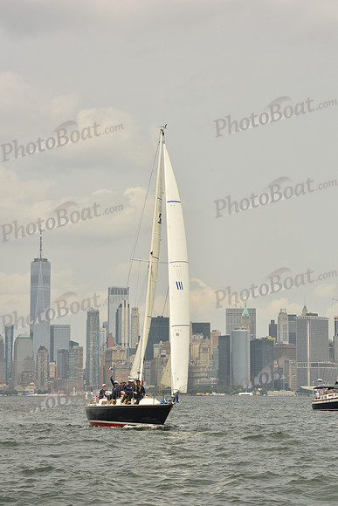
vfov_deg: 20.4
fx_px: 1407
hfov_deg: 13.7
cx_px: 169
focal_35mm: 100
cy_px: 253
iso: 250
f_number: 11
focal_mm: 100
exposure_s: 1/640
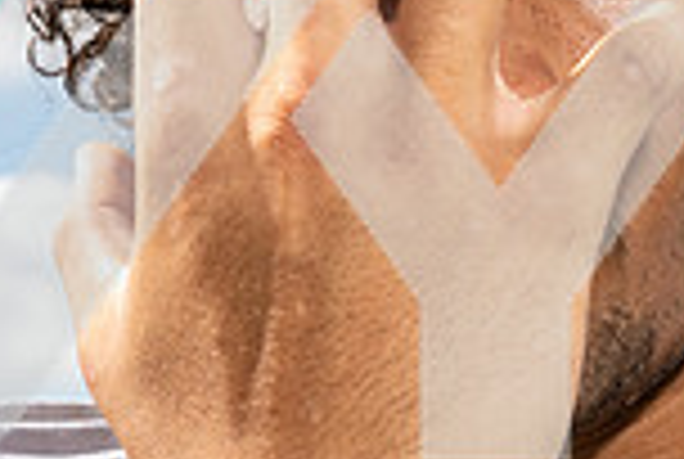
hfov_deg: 11.6
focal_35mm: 175
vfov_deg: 7.9
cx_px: 684
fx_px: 3331
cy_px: 227
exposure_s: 1/250
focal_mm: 46
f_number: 8
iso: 125
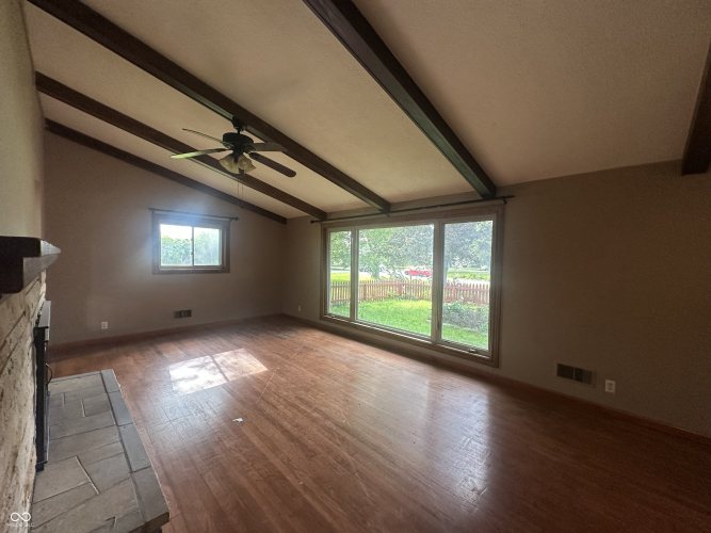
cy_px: 266
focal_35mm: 14
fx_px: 288
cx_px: 356
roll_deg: -1.6
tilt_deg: -1.0
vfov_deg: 85.7
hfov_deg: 102.1
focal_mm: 2.22
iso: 200
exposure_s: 1/120
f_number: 2.2
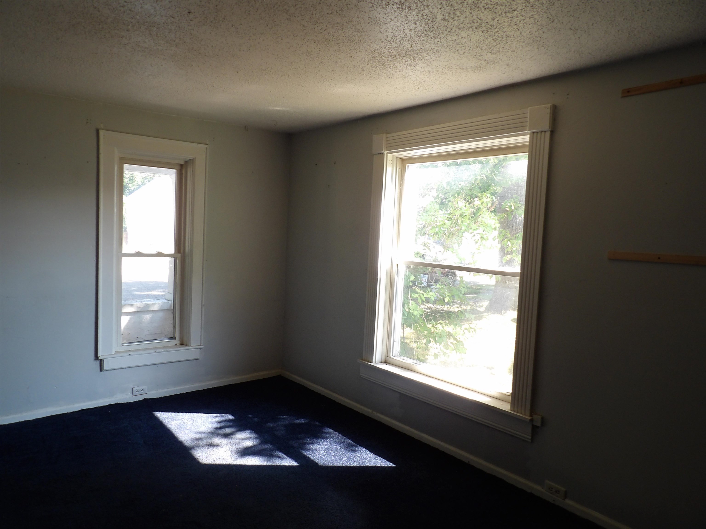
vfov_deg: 56.8
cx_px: 353
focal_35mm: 24
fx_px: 489
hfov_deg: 71.6
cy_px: 264
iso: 100
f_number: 3.2
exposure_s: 1/35
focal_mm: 4.3
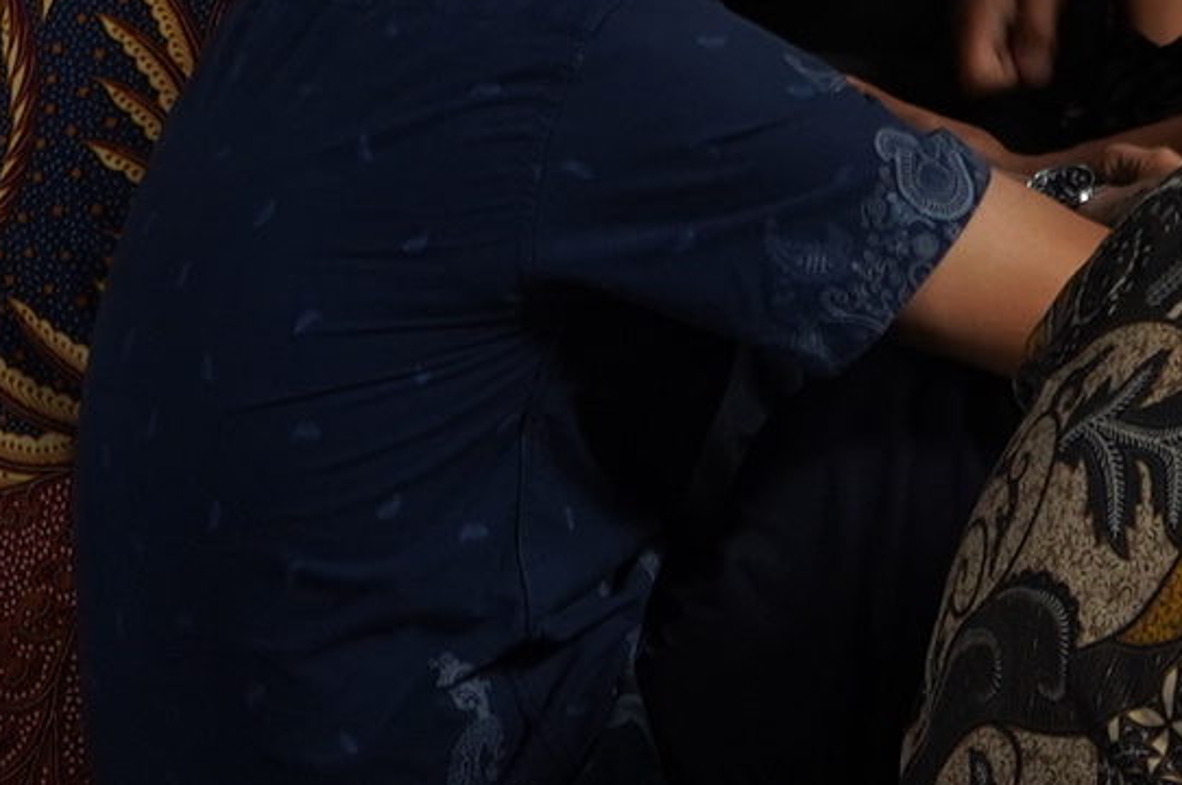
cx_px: 1684
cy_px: -545
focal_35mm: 333
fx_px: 10920
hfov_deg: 6.1
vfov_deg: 4.1
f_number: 5.6
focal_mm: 60
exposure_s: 1/30
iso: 1000
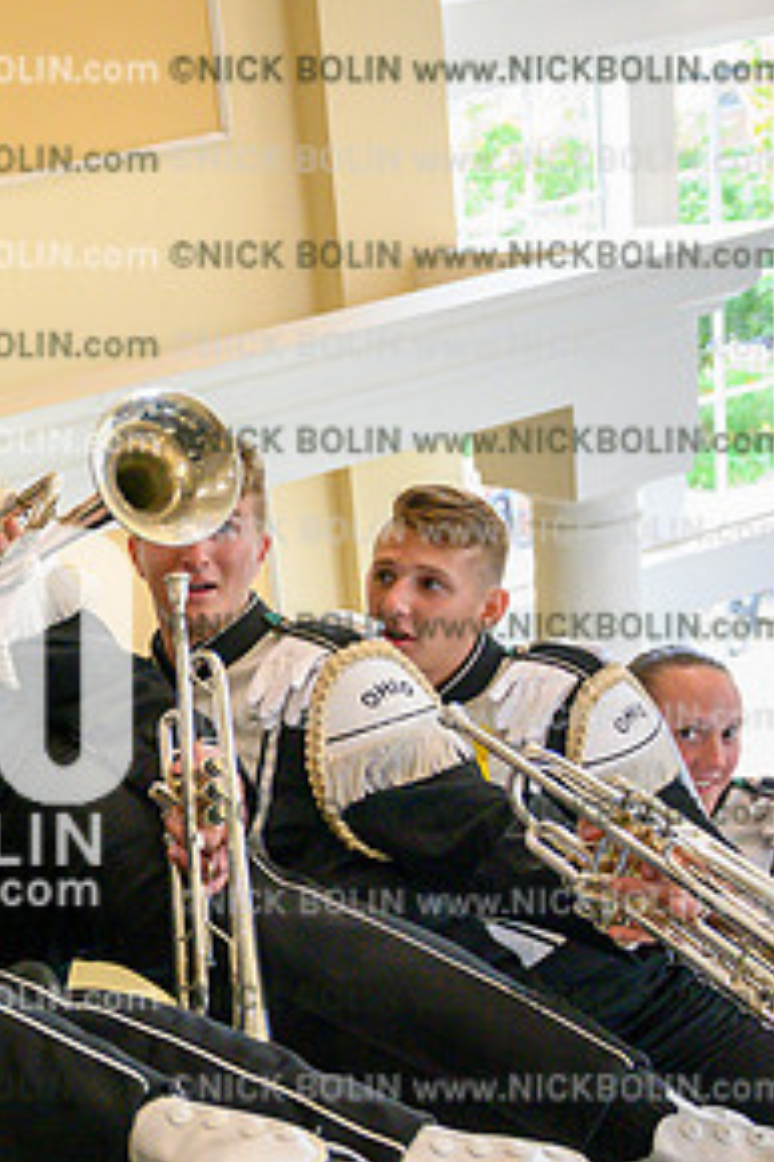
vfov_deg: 40.9
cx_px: -152
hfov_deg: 25.3
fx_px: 1550
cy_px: 717
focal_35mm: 48
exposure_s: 1/800
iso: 6400
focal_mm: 24
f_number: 4
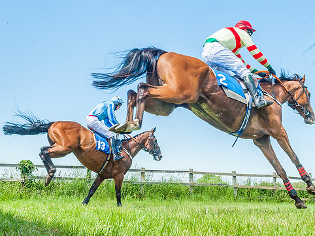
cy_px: 85
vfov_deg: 32.7
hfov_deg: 43.0
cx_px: 151
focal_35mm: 44
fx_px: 400
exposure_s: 1/1000
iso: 400
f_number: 8
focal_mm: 29
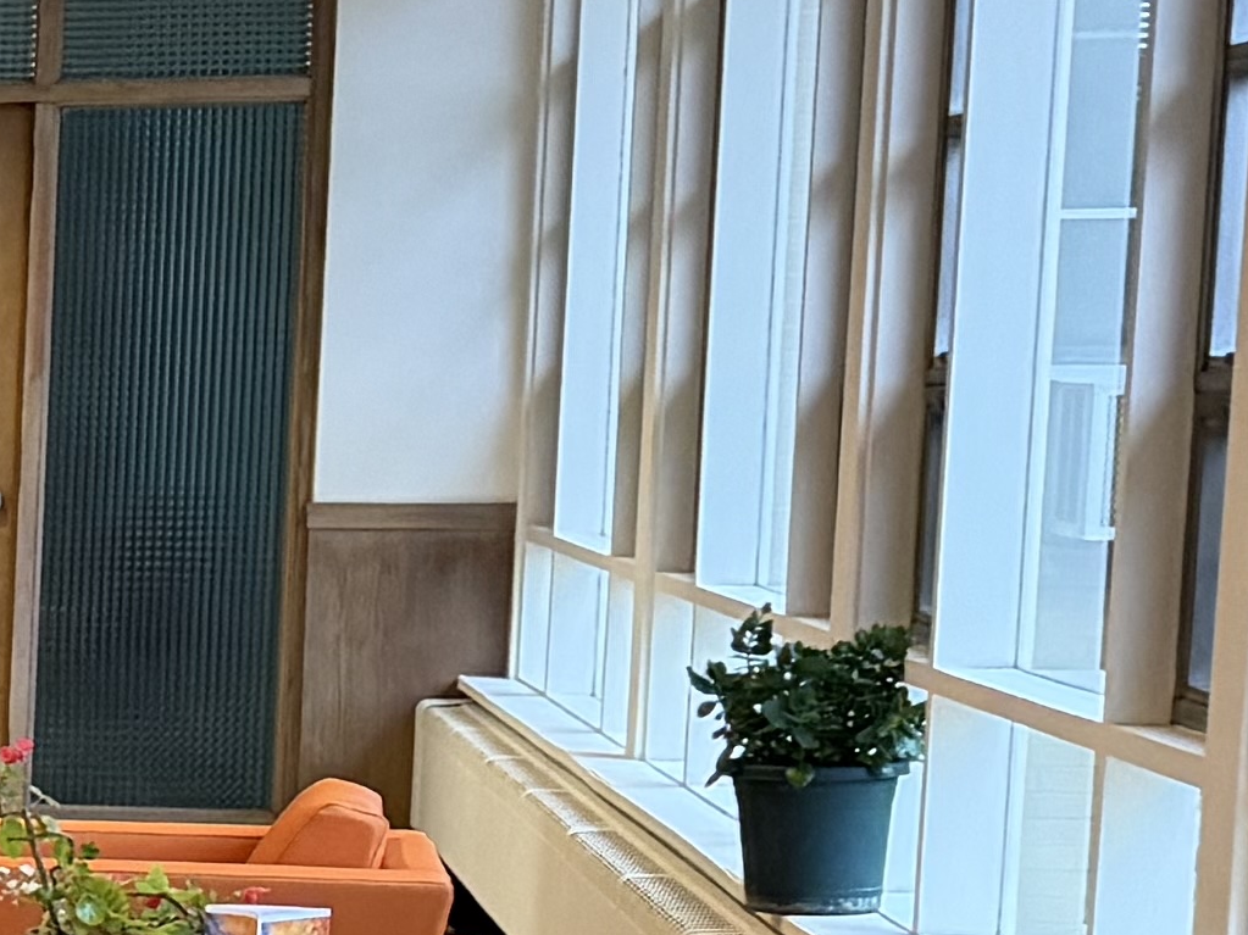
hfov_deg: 11.6
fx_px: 4830
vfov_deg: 11.0
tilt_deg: -6.8
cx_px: -1931
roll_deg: +0.8
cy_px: 920
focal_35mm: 134
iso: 400
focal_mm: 6.76
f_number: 1.78
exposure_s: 1/60
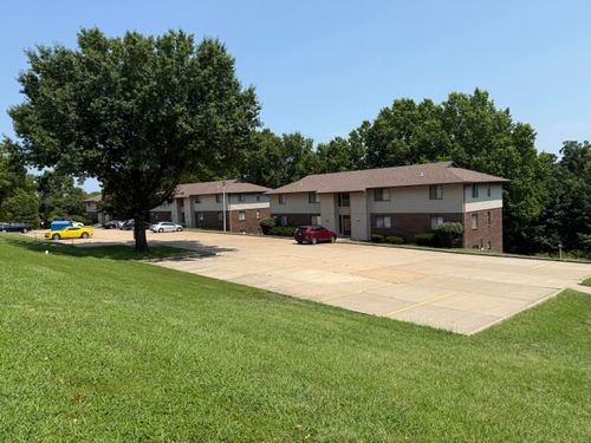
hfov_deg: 71.6
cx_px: 296
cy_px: 222
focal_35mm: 24
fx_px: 410
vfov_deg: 56.8
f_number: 1.78
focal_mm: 6.76
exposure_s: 1/3953
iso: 80
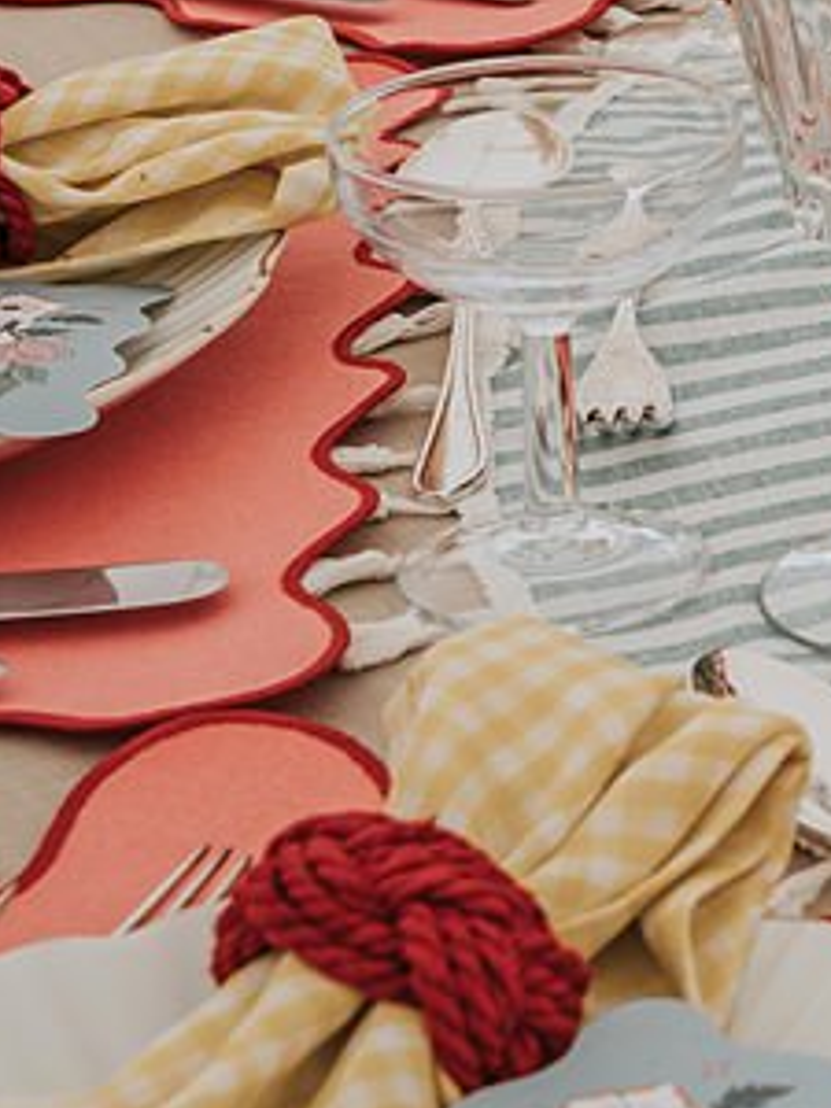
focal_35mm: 152
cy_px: -458
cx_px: 1839
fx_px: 4862
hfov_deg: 9.0
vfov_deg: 12.5
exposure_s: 1/250
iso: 250
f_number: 6.3
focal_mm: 31.6
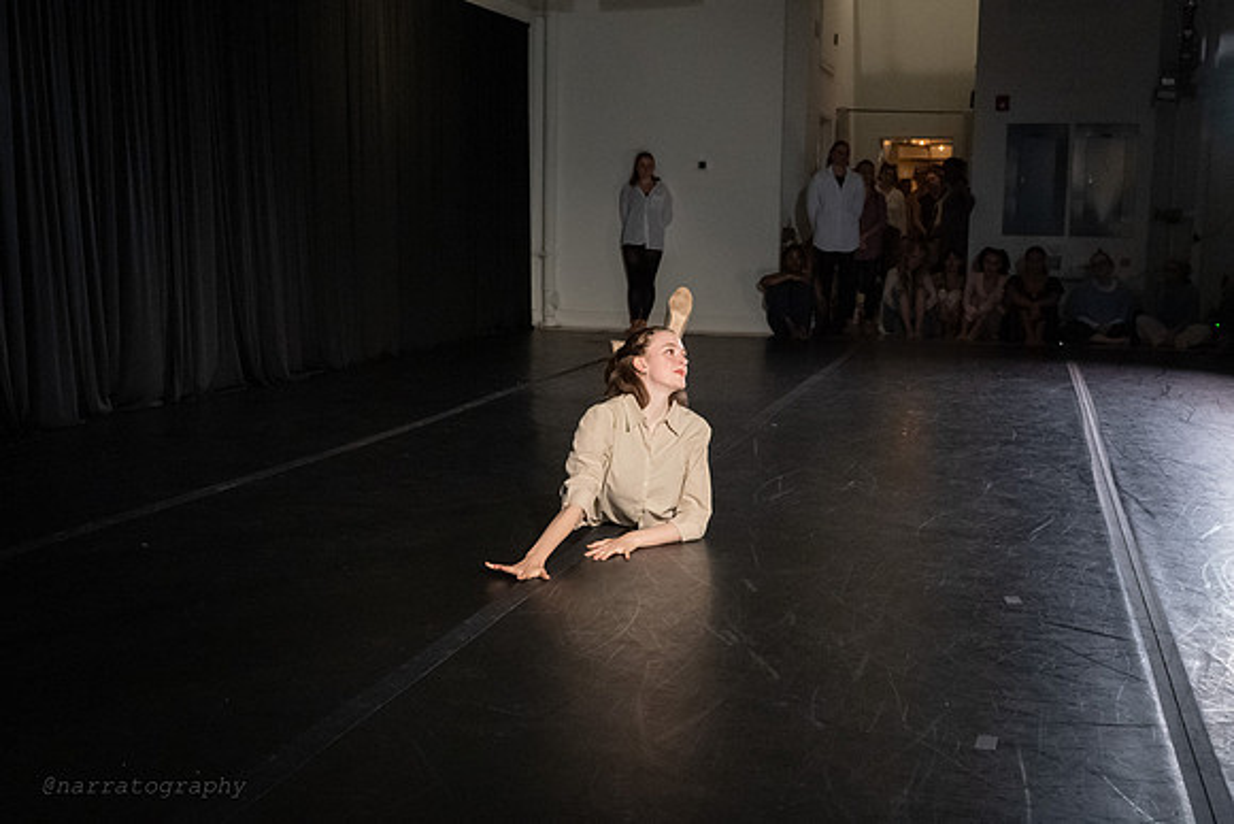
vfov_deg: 33.2
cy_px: 440
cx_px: 633
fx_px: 1381
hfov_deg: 48.1
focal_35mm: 40
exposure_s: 1/400
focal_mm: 28
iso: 6400
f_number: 4.5
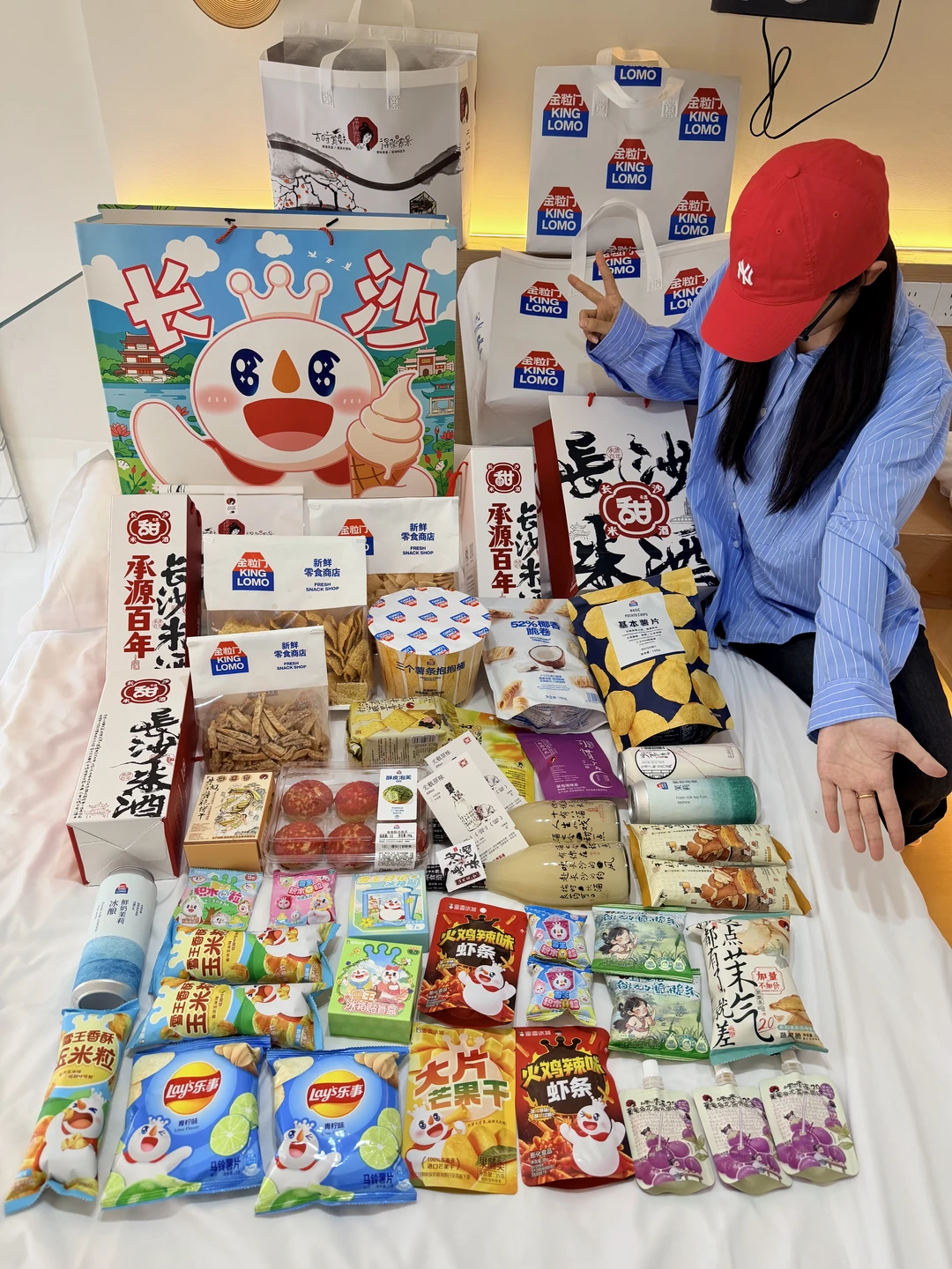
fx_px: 880
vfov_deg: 71.6
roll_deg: -1.3
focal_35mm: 24
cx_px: 476
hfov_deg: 56.8
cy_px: 634
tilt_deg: -35.0
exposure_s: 1/100
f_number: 1.78
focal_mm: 6.76
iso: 125
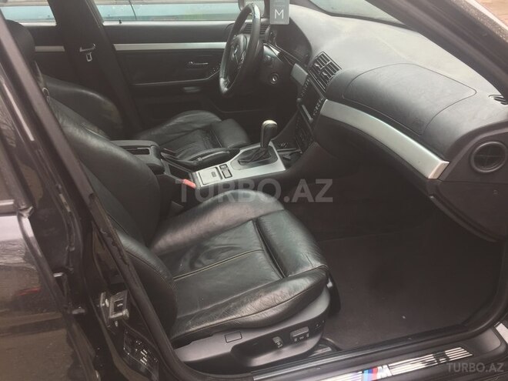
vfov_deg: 48.2
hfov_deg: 61.7
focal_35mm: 29
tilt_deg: -30.2
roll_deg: +0.6
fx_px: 426
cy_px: 190
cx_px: 254
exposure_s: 1/50
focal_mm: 4.15
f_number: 2.2
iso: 40
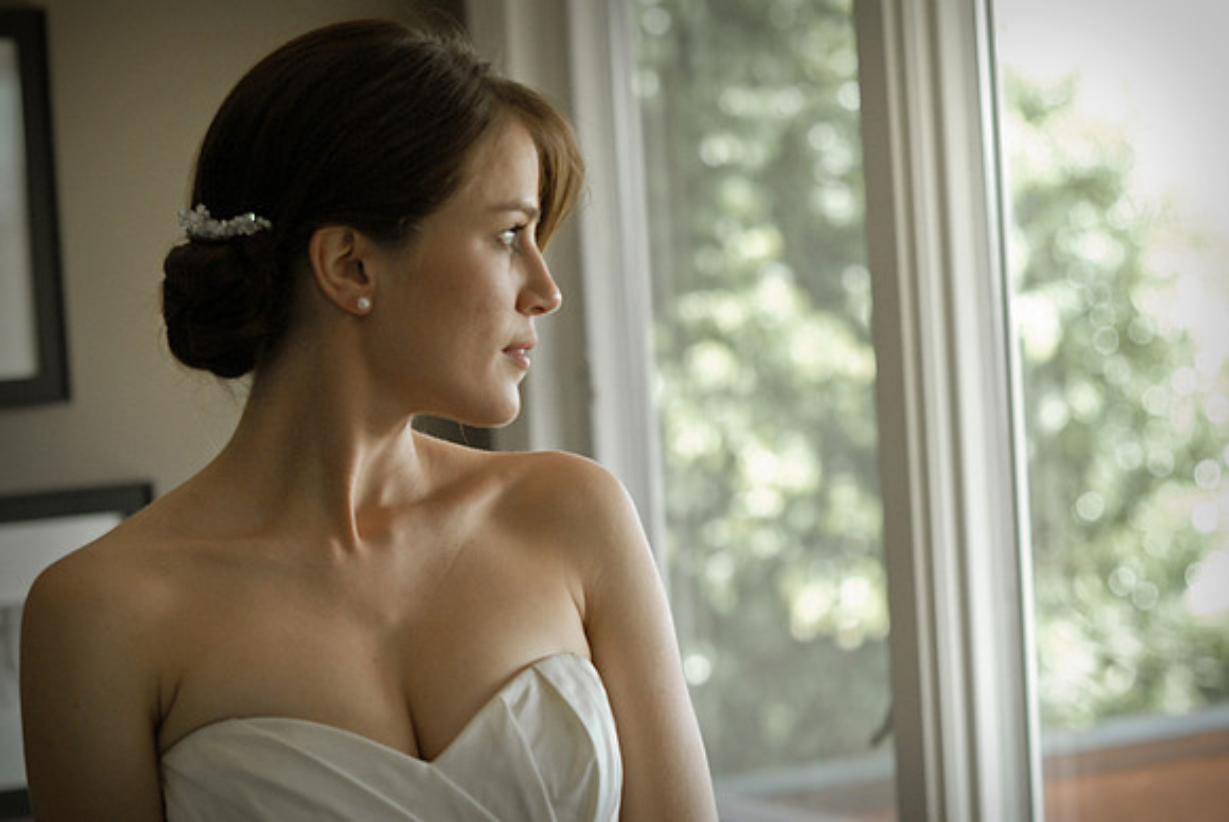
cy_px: 411
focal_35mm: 105
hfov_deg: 19.4
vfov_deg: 13.1
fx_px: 3588
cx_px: 614
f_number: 3.2
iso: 640
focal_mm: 70
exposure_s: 1/250
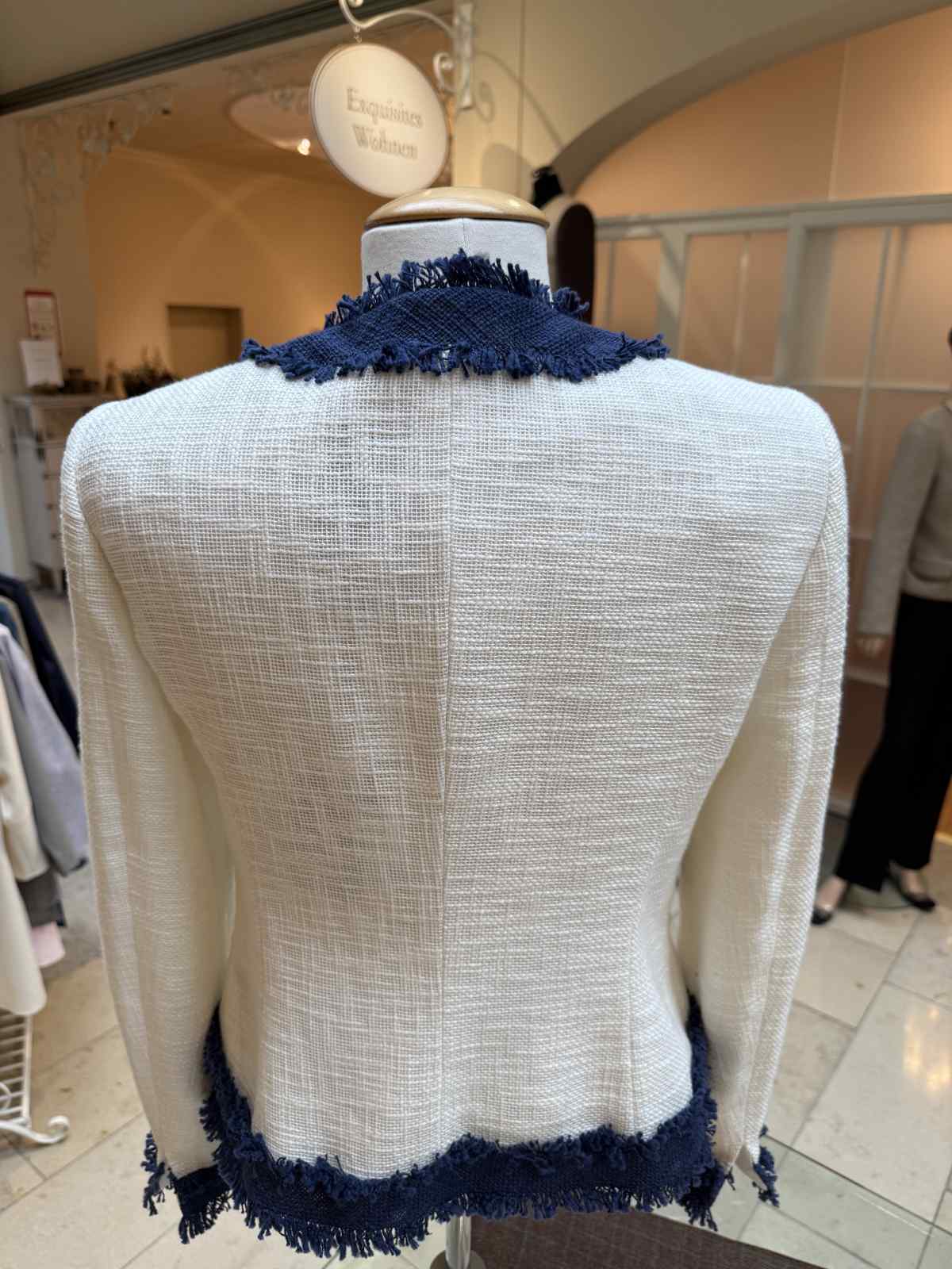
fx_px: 880
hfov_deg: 56.8
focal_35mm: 24
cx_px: 476
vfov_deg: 71.6
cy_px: 634
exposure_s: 1/153
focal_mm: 6.8
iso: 64
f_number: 1.8
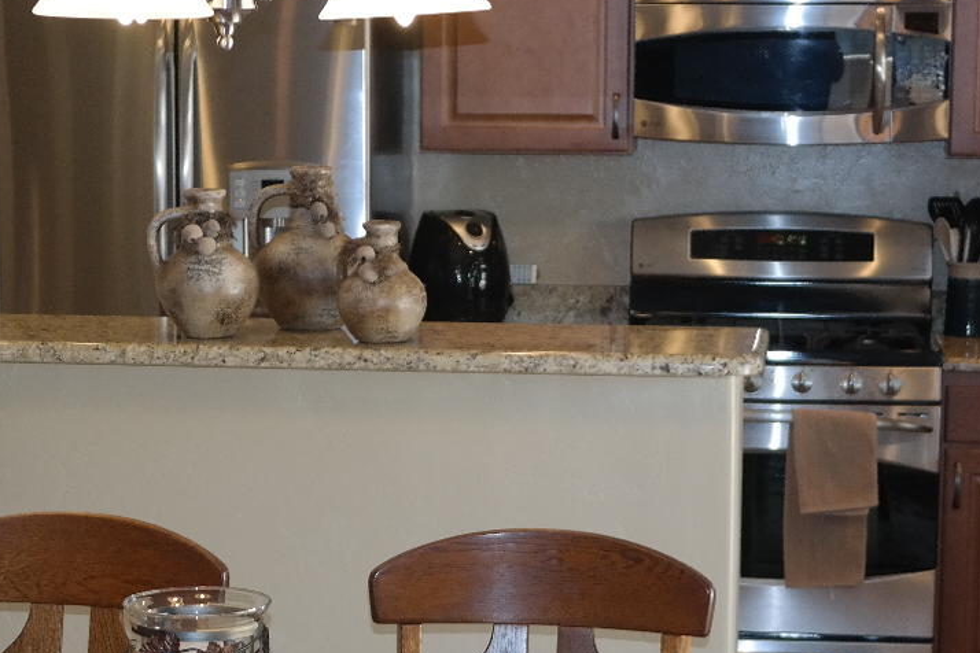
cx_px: 329
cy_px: 440
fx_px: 2831
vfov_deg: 13.1
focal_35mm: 104
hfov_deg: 19.6
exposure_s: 1/50
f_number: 4
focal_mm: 28
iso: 400
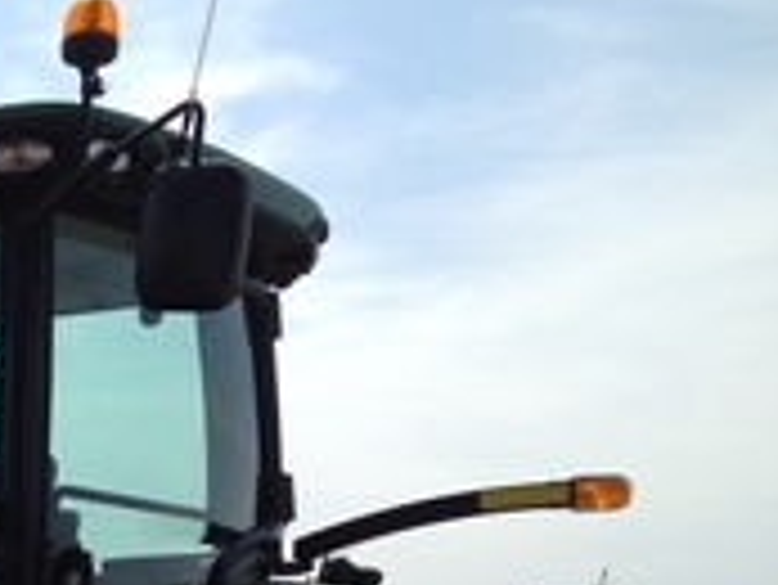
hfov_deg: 16.2
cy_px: 832
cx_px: -427
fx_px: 2474
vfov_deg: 12.9
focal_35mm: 110
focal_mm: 4.28
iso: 64
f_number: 2.4
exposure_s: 1/2513
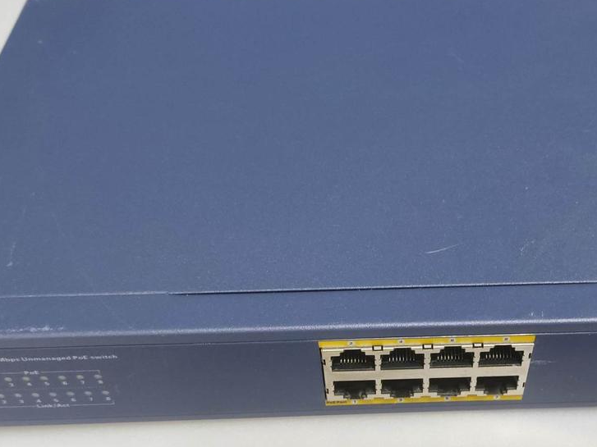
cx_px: 392
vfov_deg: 32.5
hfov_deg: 42.4
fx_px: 759
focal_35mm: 44
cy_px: 303
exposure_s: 1/30
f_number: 1.79
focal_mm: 4.71
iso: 522
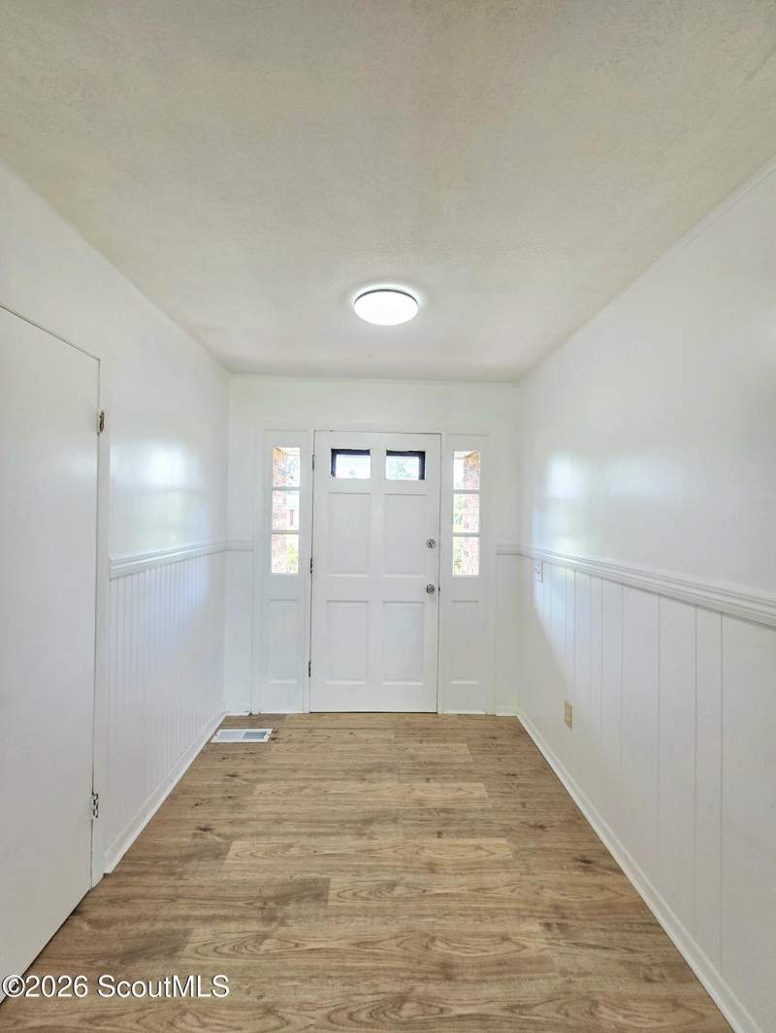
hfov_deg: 89.9
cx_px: 388
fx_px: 388
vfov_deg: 106.2
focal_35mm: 13
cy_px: 516
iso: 80
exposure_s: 1/120
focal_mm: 2.2
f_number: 1.9
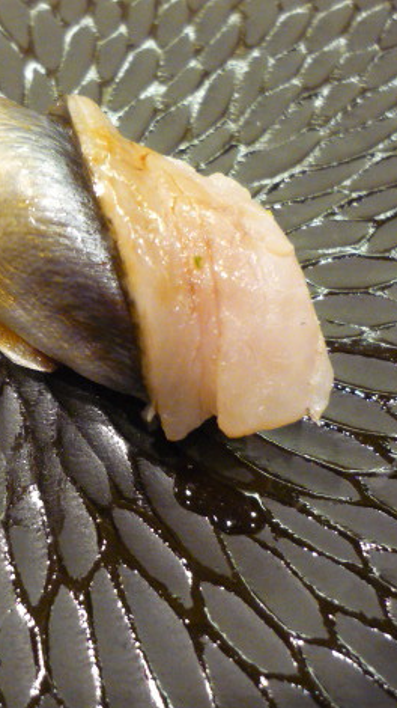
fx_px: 918
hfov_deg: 24.0
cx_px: 77
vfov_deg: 42.1
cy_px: 349
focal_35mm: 49
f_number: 2.8
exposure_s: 1/15
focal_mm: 5.5
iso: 400
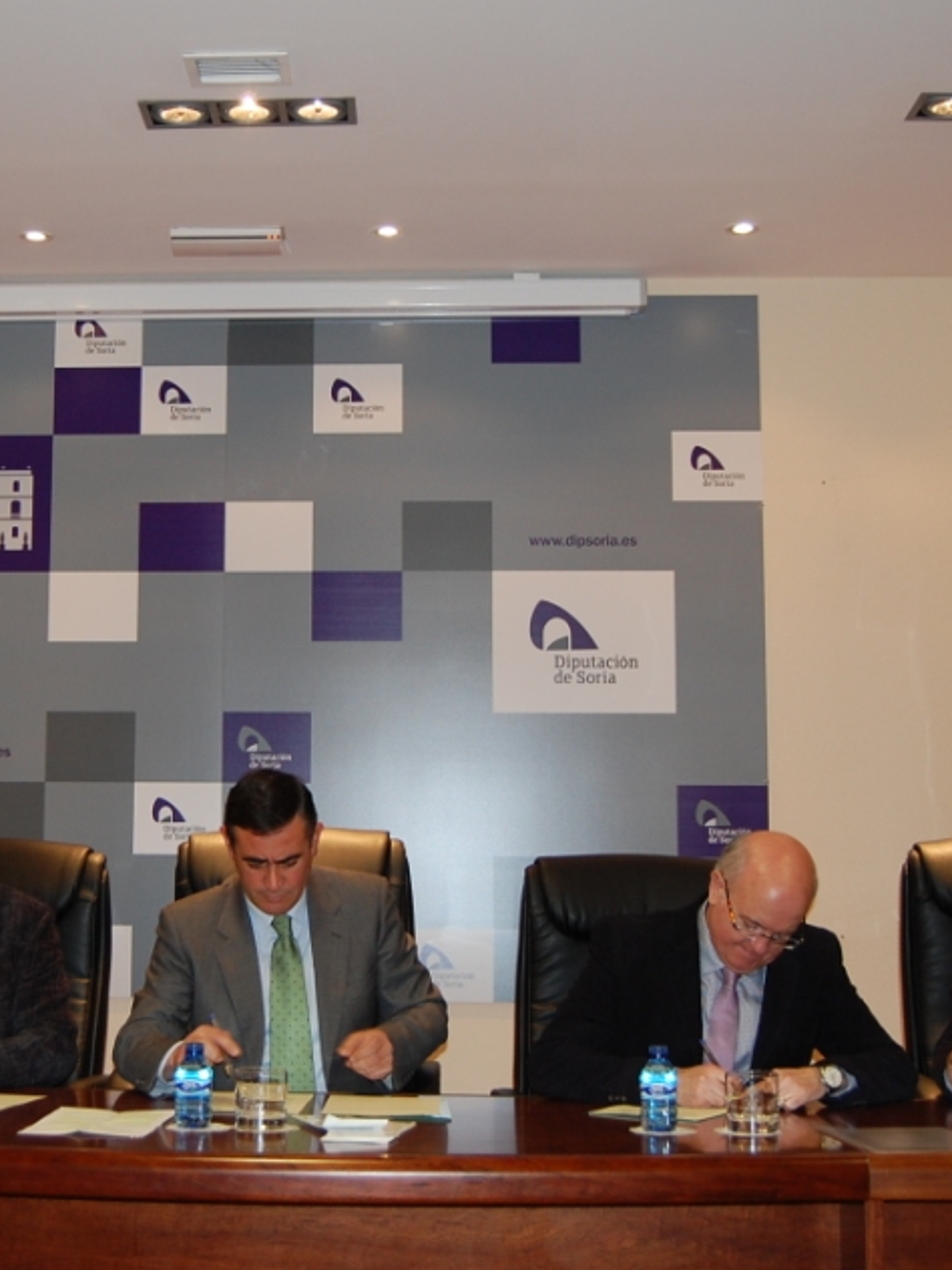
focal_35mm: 56
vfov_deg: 34.3
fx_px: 2053
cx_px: 311
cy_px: 596
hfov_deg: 25.9
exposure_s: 1/60
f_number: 4
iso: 400
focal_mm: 24
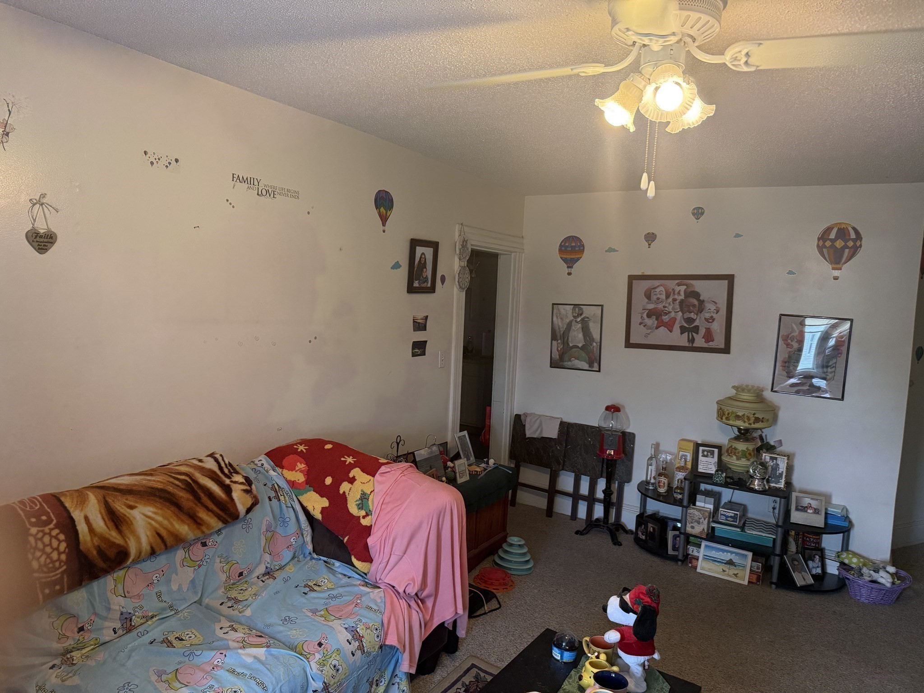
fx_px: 641
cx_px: 462
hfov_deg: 71.6
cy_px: 346
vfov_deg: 56.8
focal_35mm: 24
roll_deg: -2.3
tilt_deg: -3.6
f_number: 1.78
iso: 320
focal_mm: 6.76
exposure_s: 1/120
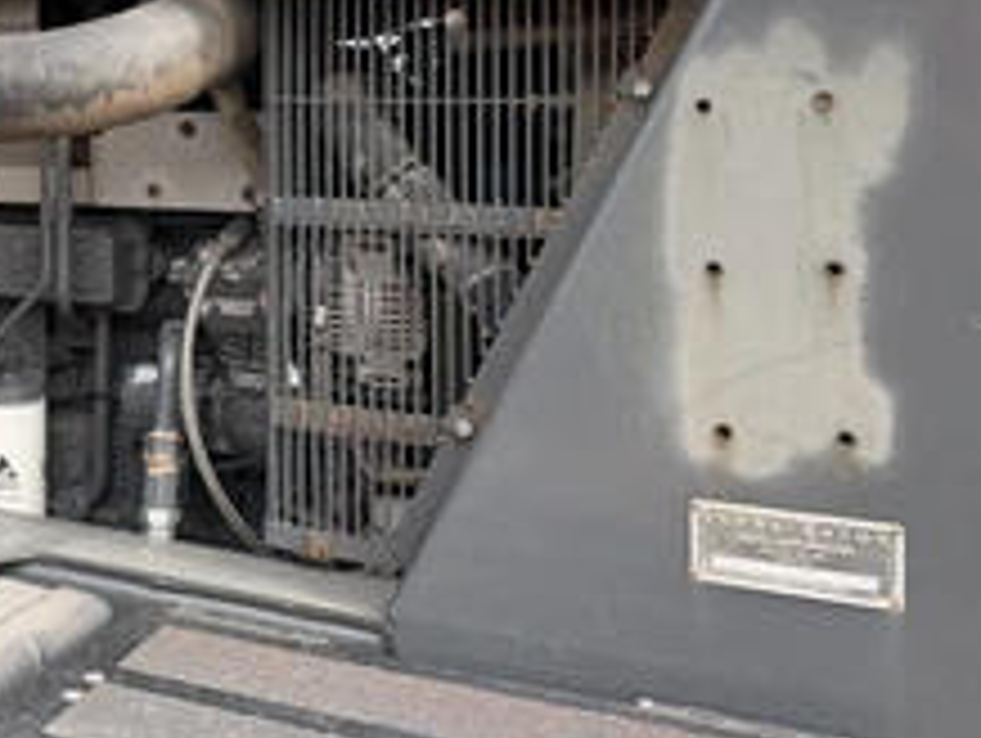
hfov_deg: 40.0
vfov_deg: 31.8
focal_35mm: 44
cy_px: 117
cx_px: 112
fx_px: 1248
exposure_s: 1/1271
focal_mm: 6.76
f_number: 1.78
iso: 80
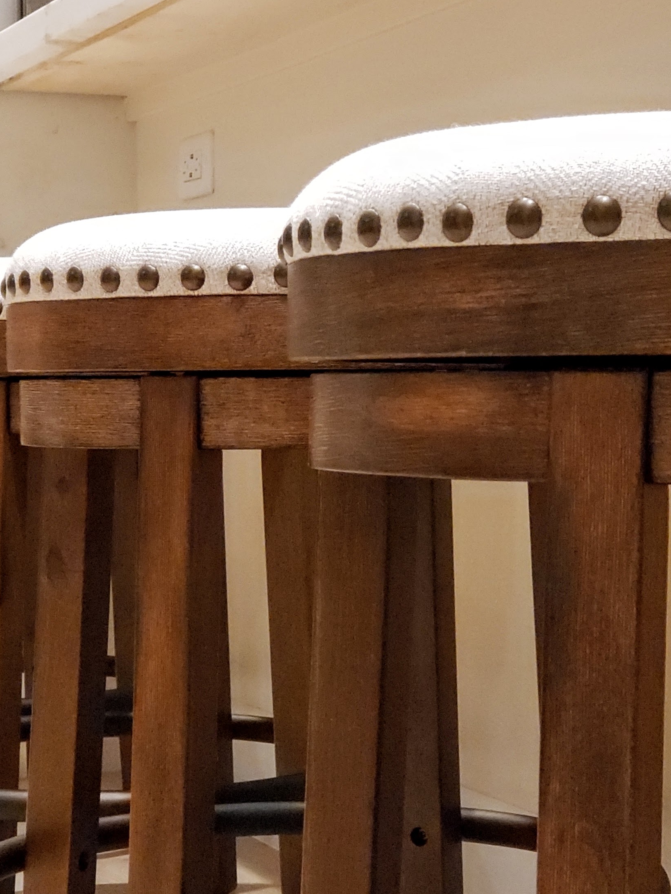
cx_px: 310
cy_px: 493
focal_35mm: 96
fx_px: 2481
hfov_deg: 15.4
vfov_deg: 20.4
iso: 1000
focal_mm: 6
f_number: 2.4
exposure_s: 1/24
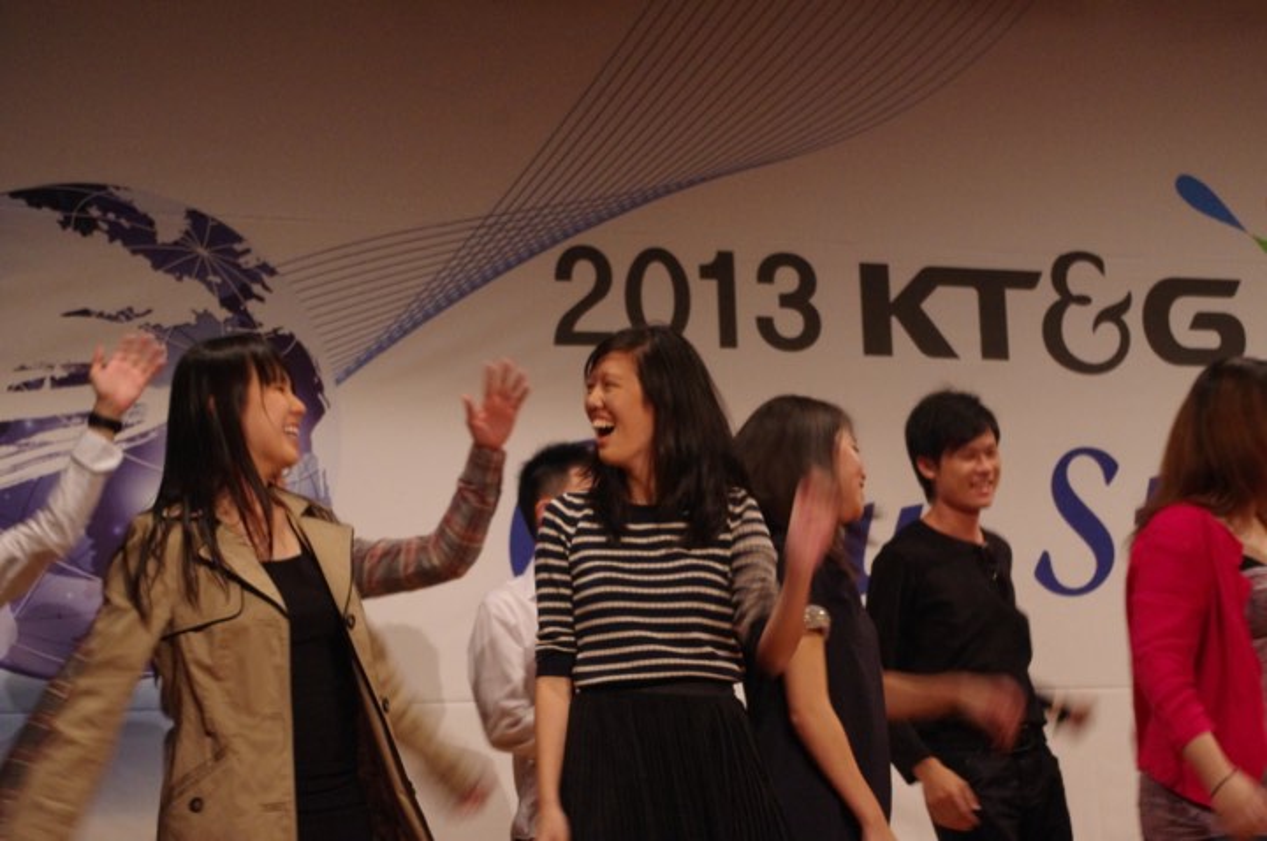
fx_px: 2882
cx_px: 634
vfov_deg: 16.6
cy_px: 420
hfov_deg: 24.8
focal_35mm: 82
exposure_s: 1/40
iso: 3200
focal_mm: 55
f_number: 5.6
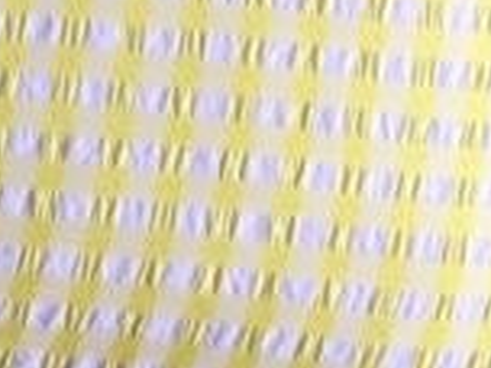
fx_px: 2199
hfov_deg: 12.3
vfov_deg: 9.4
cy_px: -158
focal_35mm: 155
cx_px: -189
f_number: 2.4
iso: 50
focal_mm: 4.28
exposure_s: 1/214
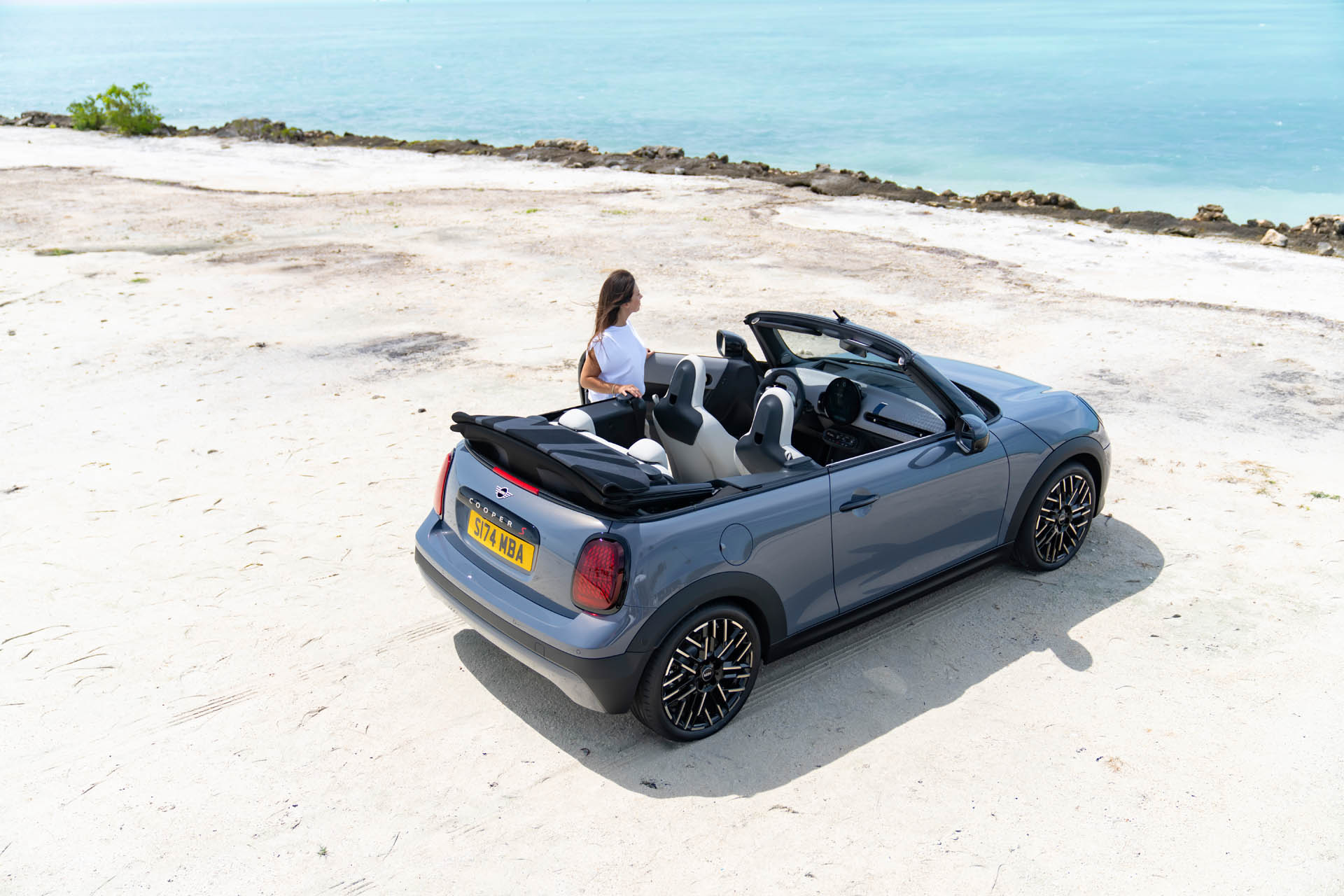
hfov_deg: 58.7
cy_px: 448
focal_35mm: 32
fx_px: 1195
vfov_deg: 41.1
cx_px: 672
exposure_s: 1/1000
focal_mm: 32
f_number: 2.8
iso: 200
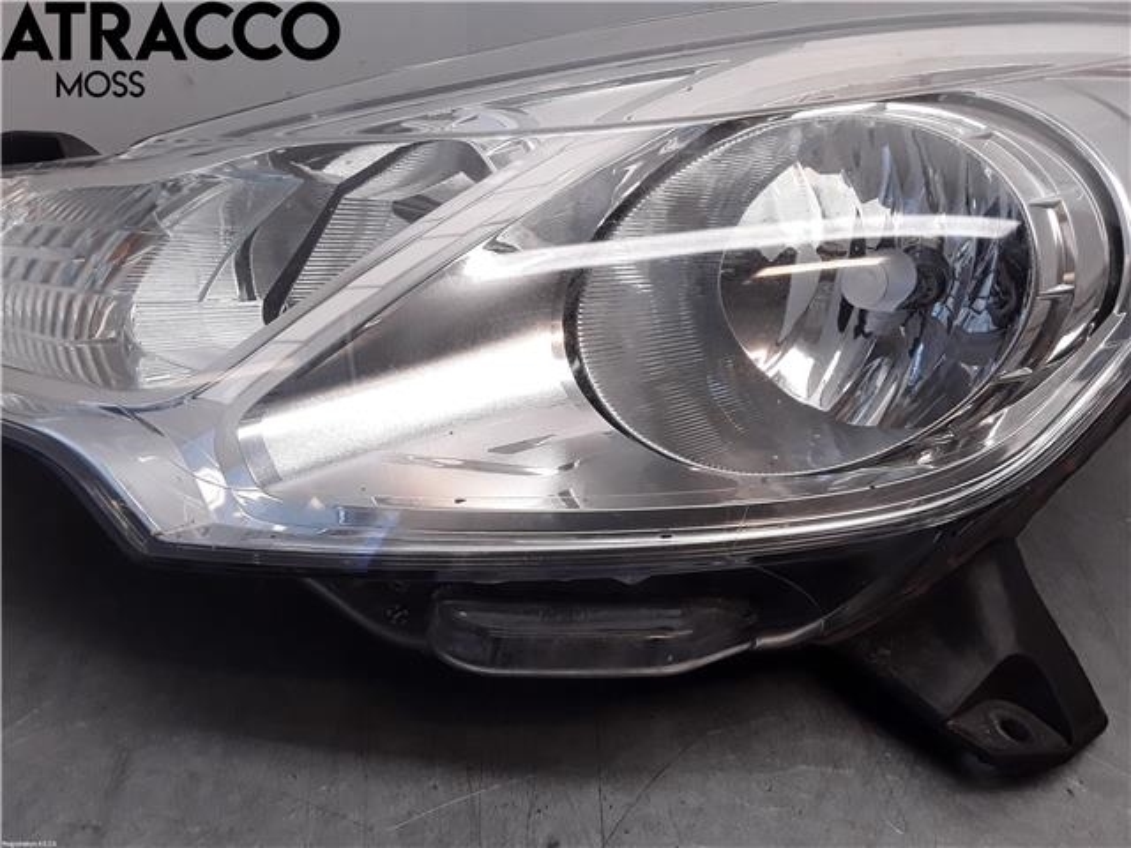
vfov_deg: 49.7
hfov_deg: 63.4
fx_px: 915
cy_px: 424
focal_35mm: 28
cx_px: 566
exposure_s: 1/296
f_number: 1.9
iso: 100
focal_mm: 2.91
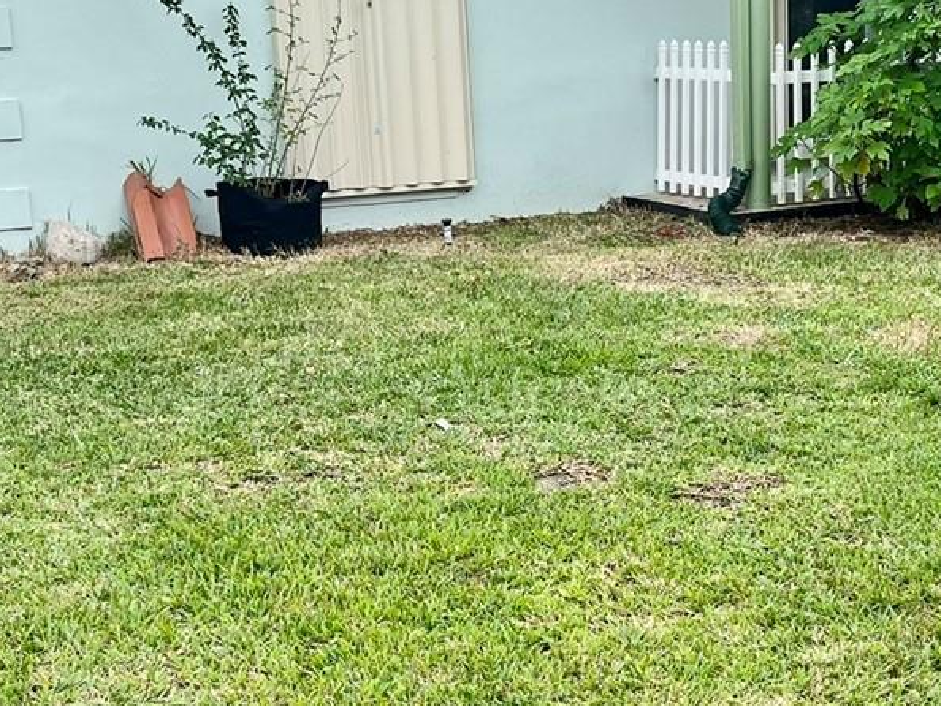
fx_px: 1904
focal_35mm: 70
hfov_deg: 27.5
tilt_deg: -14.6
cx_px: 653
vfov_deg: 20.9
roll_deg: +1.6
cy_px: 516
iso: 50
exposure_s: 1/1018
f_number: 1.6
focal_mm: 5.1
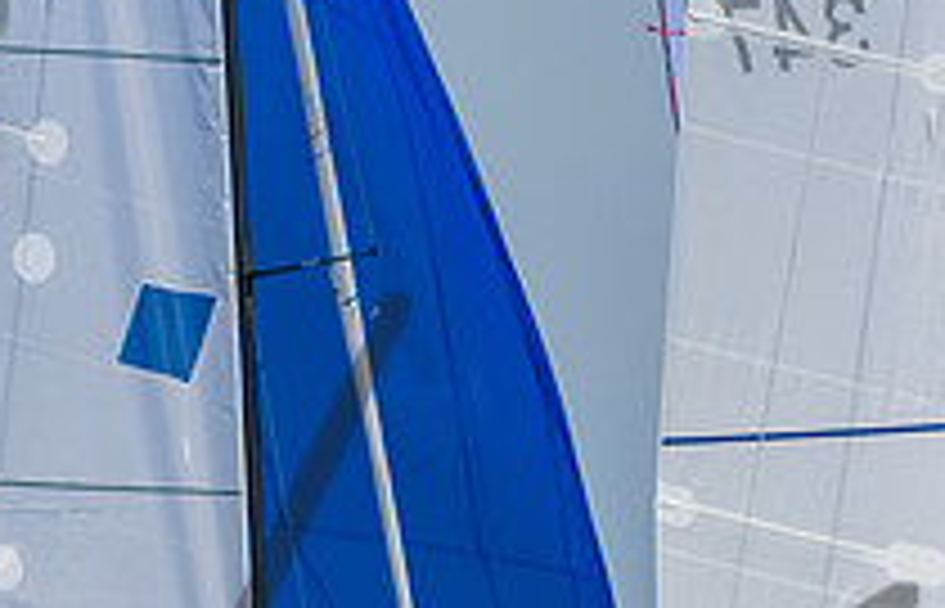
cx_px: 307
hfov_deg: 3.0
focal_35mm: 706
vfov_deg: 1.9
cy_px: 923
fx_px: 18330
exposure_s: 1/1000
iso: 640
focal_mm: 150
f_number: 14
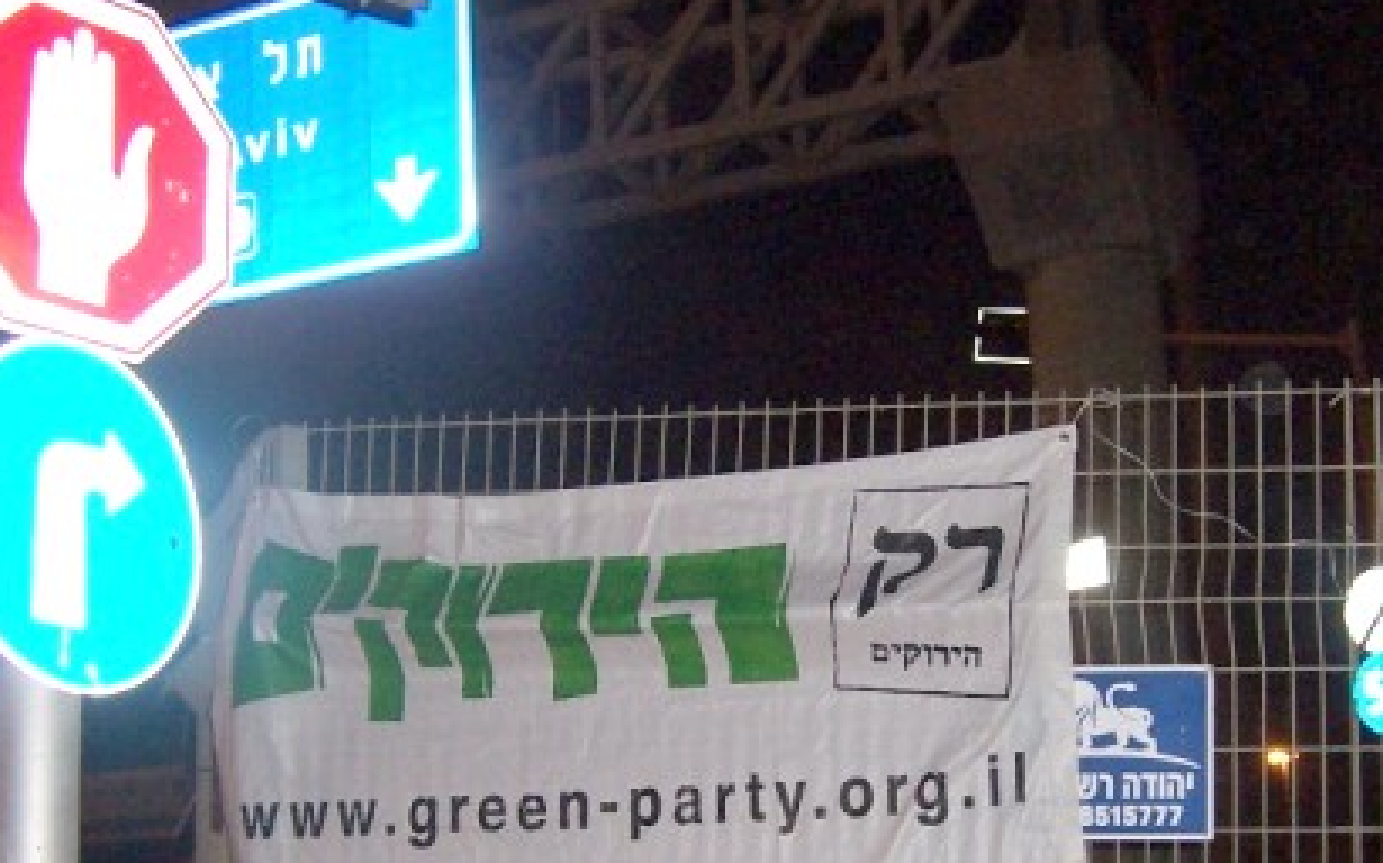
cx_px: 624
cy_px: 563
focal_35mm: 41
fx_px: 1545
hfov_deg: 48.2
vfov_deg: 31.0
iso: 140
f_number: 2.8
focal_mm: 5.5
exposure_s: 1/60
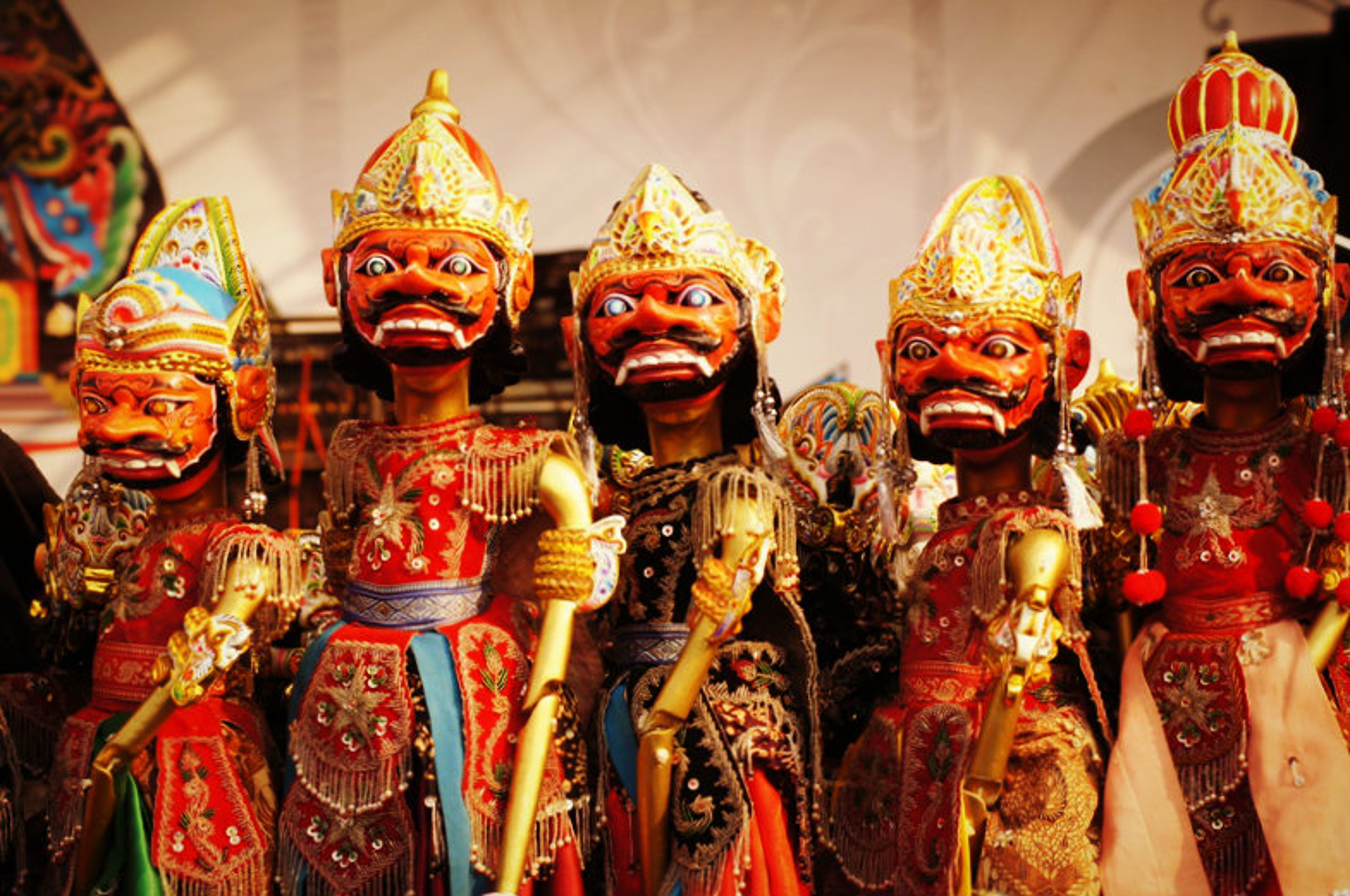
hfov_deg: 22.7
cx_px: 675
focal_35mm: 90
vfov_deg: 15.1
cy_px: 448
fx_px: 3370
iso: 100
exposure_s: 1/125
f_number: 8
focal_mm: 60
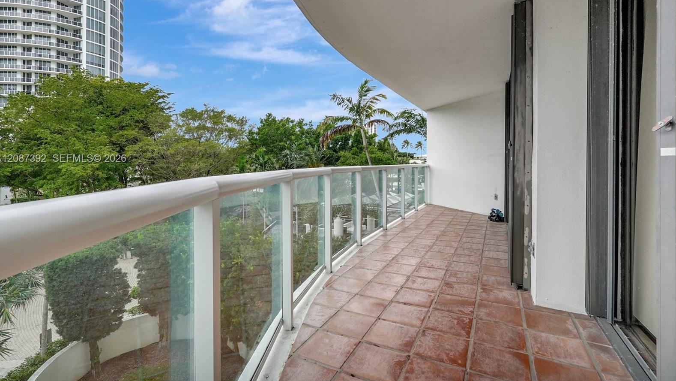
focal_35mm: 18
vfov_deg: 62.0
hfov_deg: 94.2
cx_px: 336
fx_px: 314
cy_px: 159
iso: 640
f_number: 13
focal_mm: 16.5
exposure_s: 1/400
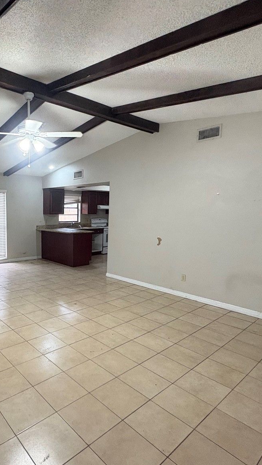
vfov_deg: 83.8
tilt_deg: -5.3
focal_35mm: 21
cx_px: 54
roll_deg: -0.5
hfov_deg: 50.5
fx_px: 259
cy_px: 237
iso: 400
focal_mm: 2.22
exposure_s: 1/60
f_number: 2.2
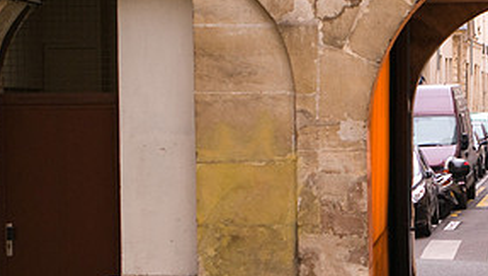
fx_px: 1645
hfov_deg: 16.7
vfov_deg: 9.6
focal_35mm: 127
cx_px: 413
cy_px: 148
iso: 200
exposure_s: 1/45
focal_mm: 40
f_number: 4
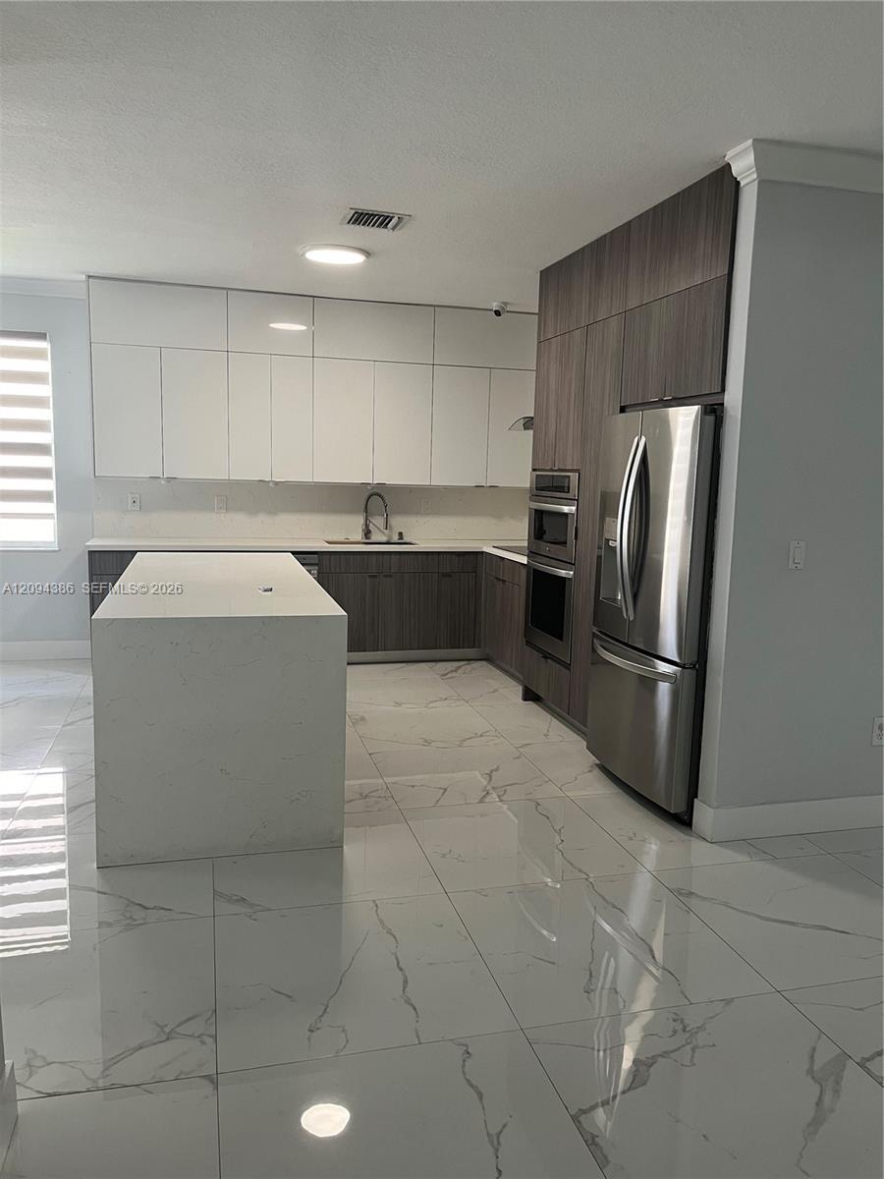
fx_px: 885
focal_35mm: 26
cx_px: 442
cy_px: 590
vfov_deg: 67.3
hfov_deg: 53.1
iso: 80
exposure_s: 1/60
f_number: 1.6
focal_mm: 5.1
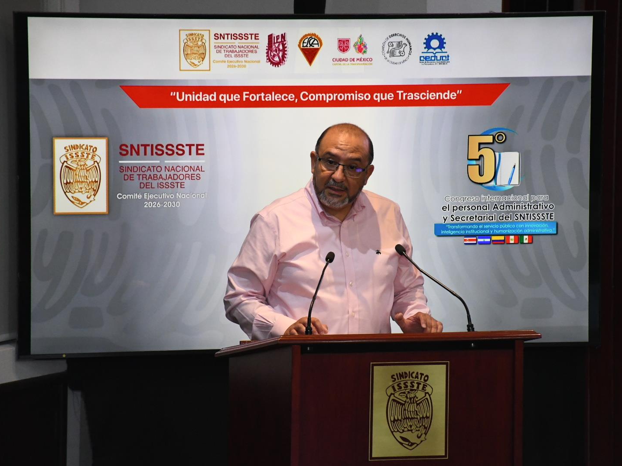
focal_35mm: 228
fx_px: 4096
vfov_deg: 6.5
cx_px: 342
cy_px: 233
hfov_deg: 8.7
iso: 4000
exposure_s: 1/125
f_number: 6.3
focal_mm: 140
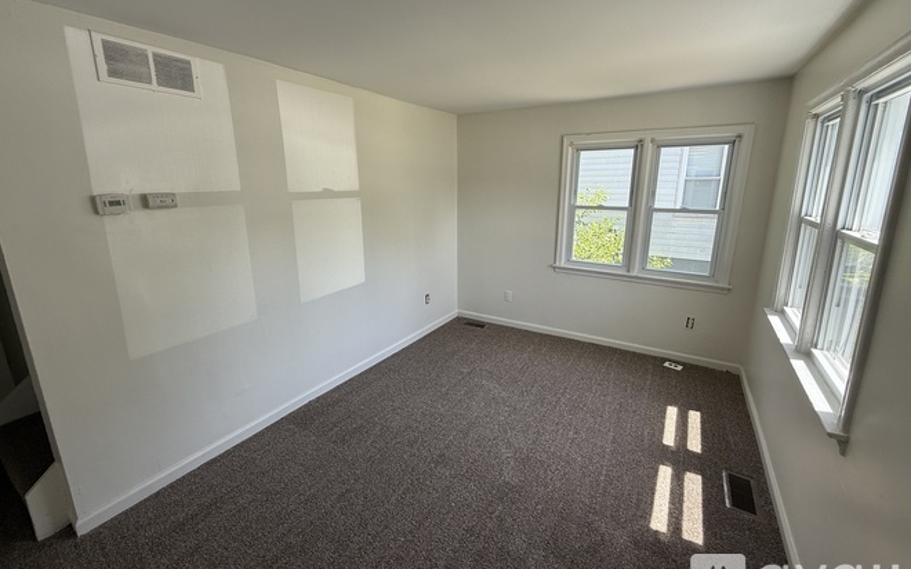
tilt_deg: -12.4
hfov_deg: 101.5
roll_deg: +0.9
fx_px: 372
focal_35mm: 15
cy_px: 264
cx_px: 453
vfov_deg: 74.6
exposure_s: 1/106
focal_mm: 2.22
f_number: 2.2
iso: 40
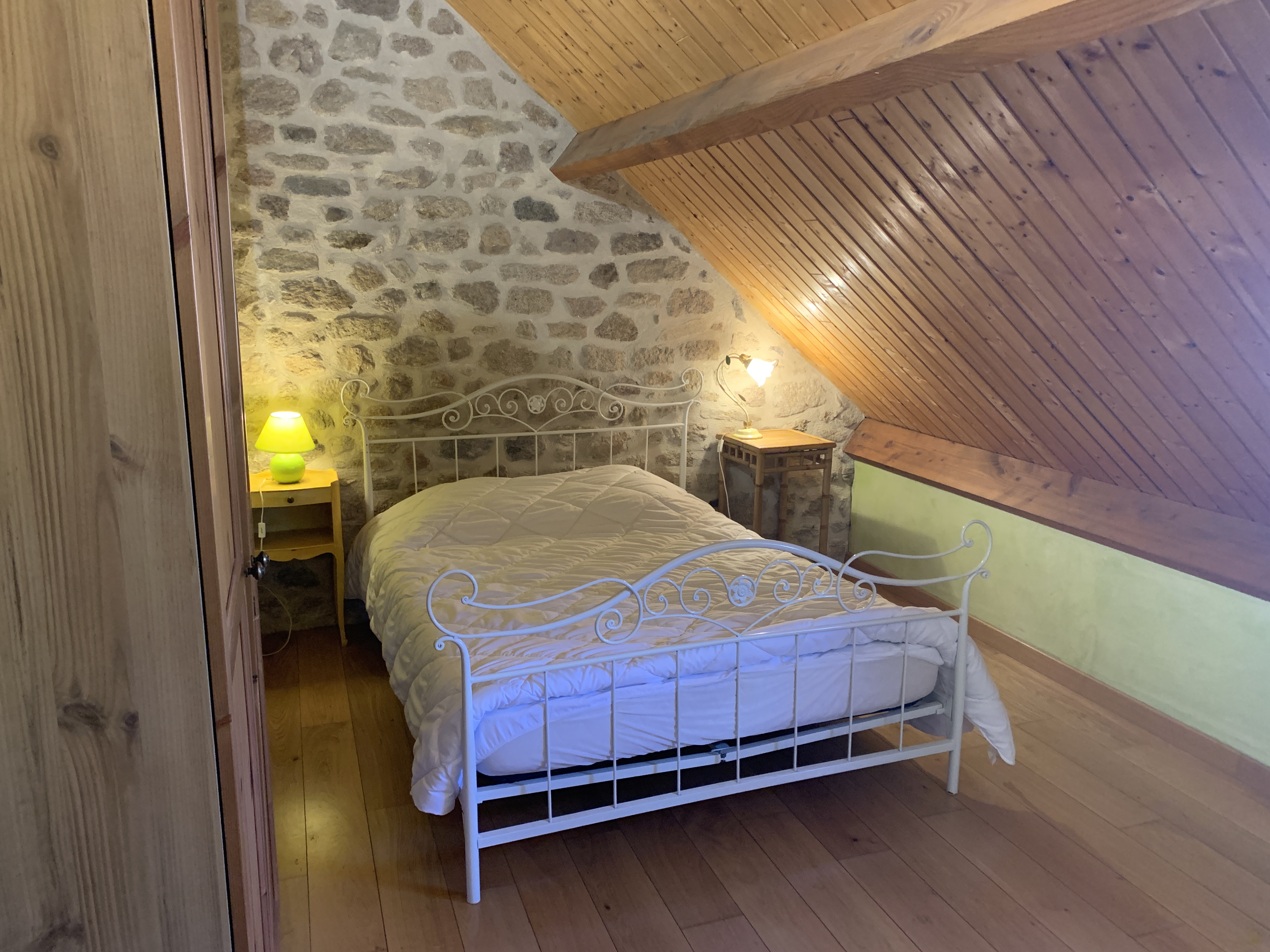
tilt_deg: -13.1
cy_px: 476
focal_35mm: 26
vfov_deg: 53.1
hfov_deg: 67.3
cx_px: 635
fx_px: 954
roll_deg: +0.3
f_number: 1.8
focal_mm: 4.25
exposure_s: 1/33
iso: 250
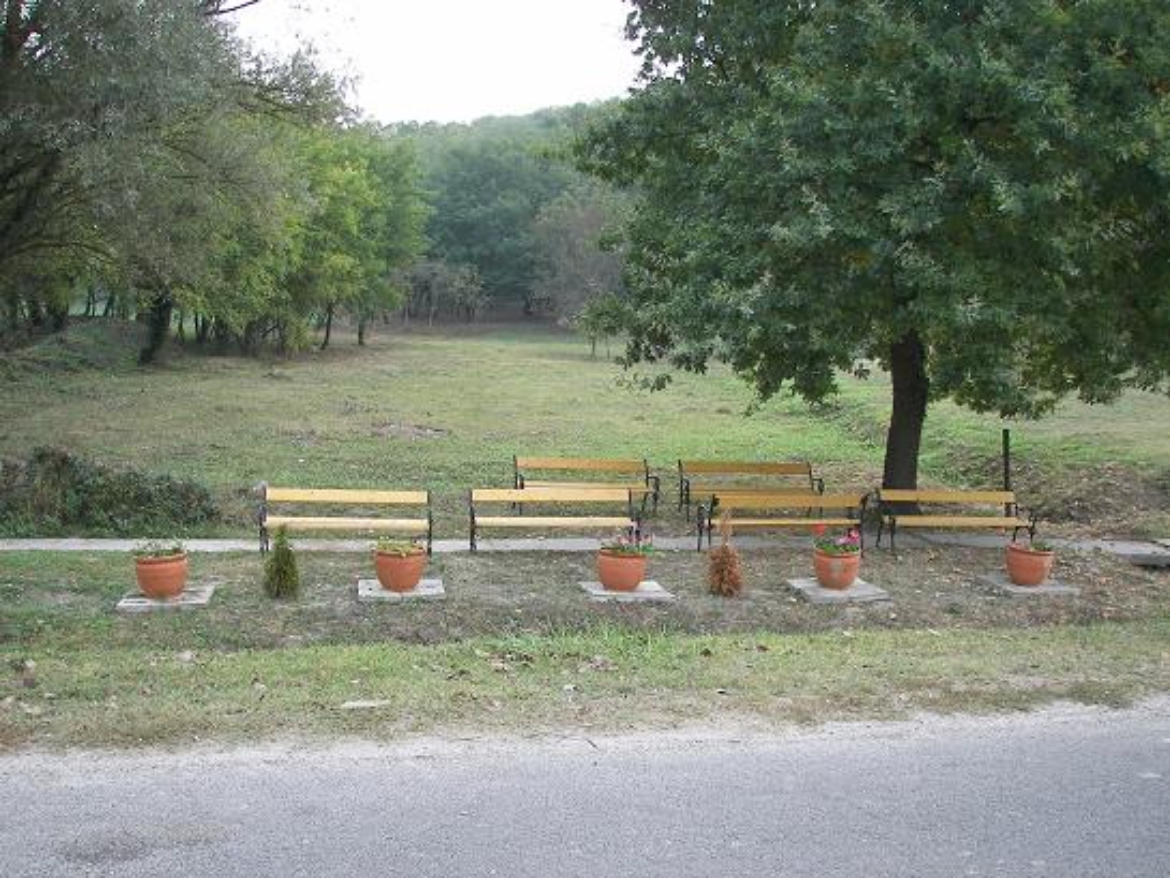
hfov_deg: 51.3
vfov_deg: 39.7
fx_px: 1217
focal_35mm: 36
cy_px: 439
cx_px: 585
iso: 50
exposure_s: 1/80
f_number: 2.8
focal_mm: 6
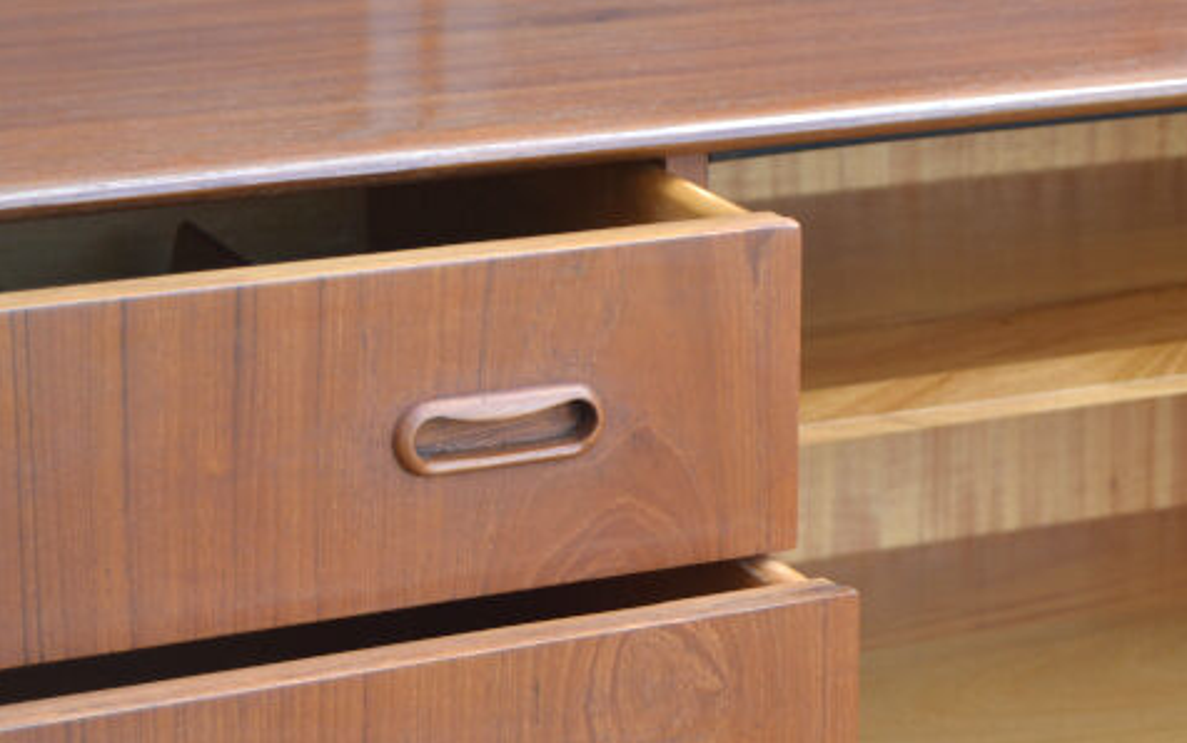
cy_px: 539
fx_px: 4206
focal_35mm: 130
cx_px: 1080
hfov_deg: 15.9
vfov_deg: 10.1
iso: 400
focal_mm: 45
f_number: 5.3
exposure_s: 1/100
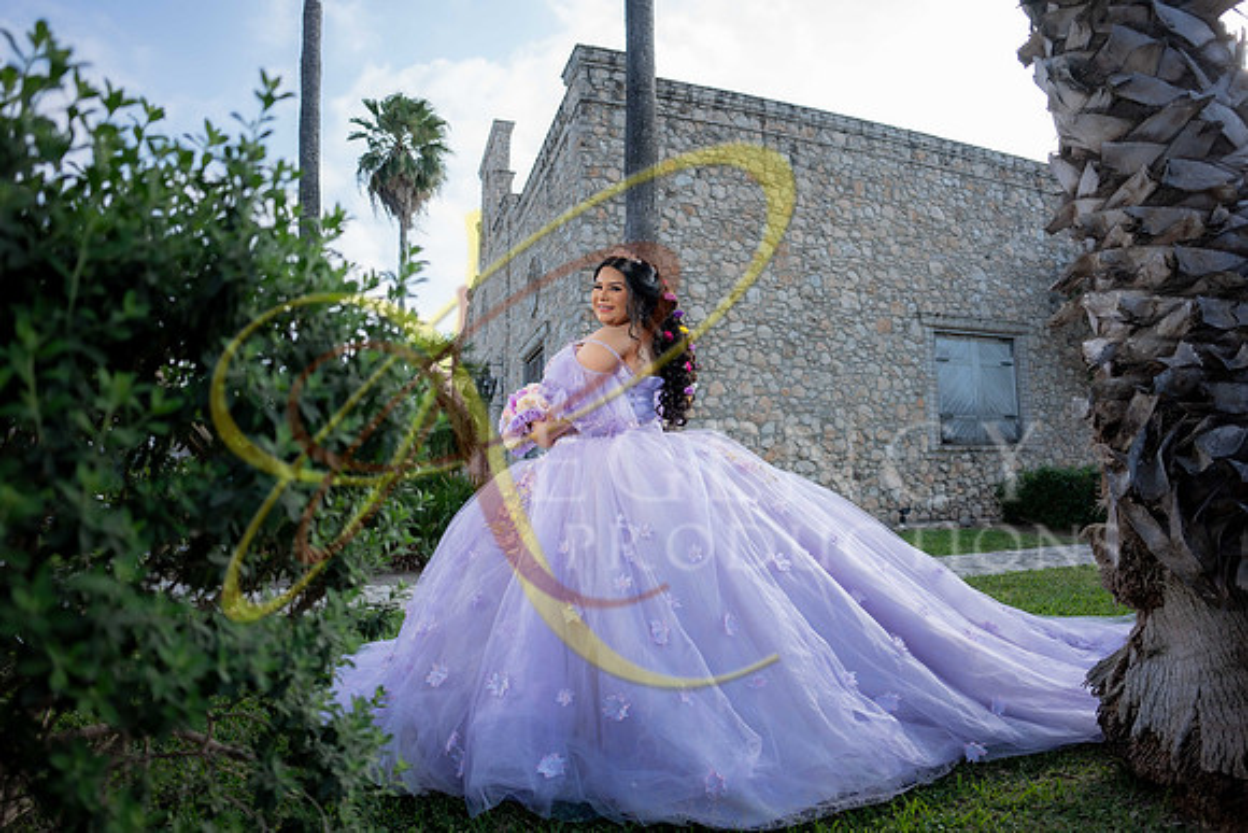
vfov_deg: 62.0
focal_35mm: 20
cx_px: 624
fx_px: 693
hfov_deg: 84.0
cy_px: 416
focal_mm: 20
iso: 125
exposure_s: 1/640
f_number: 2.8
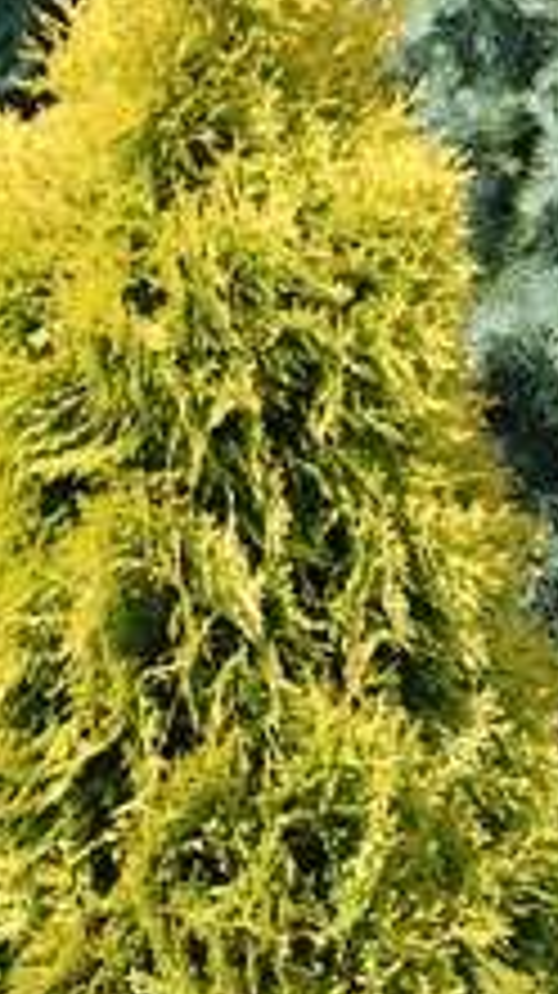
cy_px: 421
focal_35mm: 98
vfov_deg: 21.8
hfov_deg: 12.3
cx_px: 230
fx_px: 2583
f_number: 5.6
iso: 100
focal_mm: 30
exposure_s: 1/320
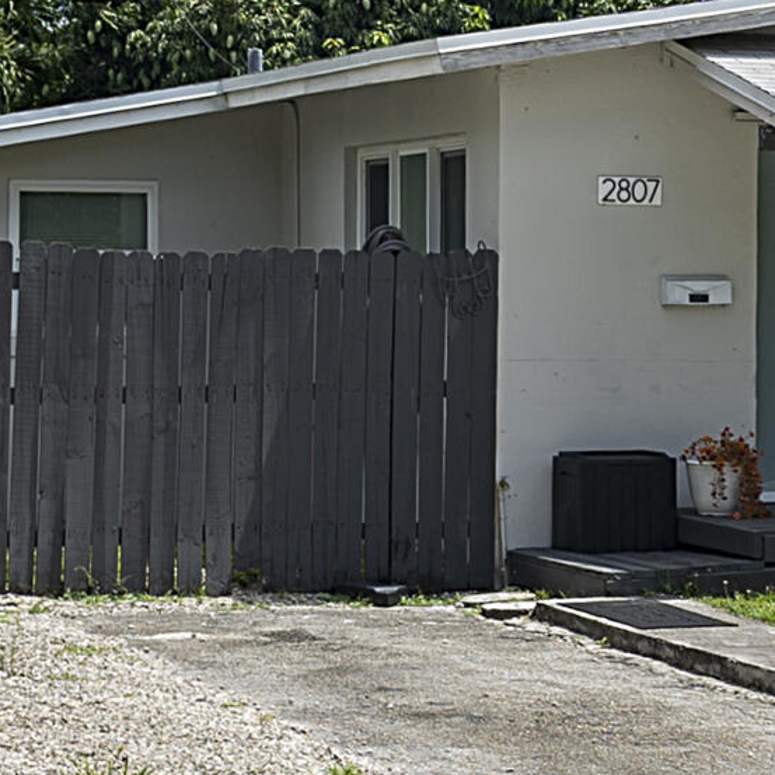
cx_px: 963
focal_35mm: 166
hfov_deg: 10.3
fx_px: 4205
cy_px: -116
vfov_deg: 10.4
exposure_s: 1/80
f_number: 7.1
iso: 100
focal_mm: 24
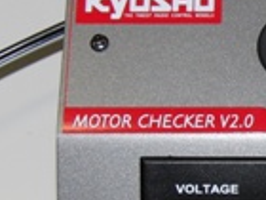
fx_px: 1007
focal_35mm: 131
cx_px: 285
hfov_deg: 14.7
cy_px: 211
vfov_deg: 11.2
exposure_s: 1/160
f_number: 3.9
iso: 100
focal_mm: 9.4
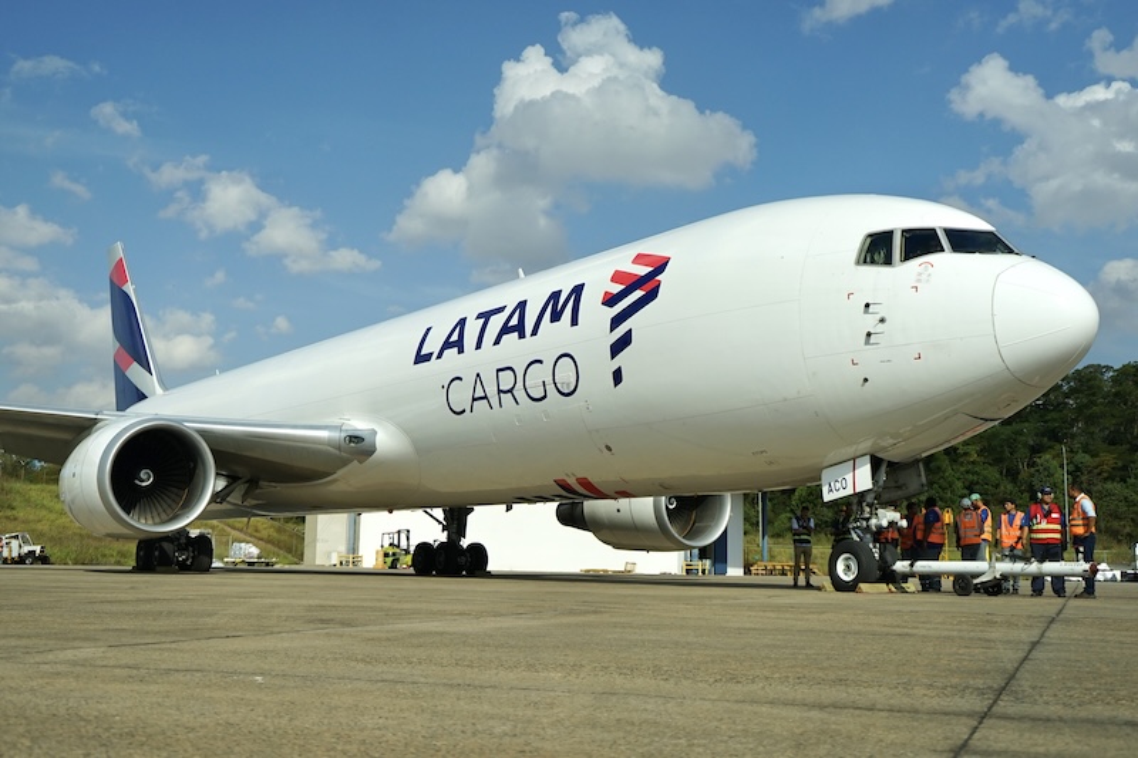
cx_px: 569
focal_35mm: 34
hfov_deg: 55.8
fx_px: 1074
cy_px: 379
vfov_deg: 38.9
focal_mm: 34
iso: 500
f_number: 4
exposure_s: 1/8000
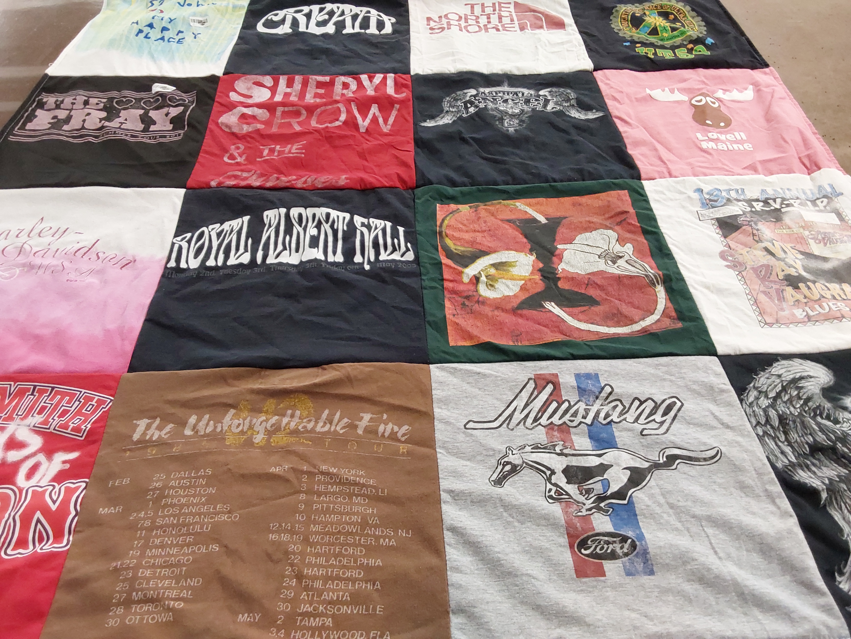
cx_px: 426
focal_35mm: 28
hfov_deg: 63.4
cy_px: 320
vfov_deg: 49.7
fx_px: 688
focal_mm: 2.91
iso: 200
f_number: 1.9
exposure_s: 1/60
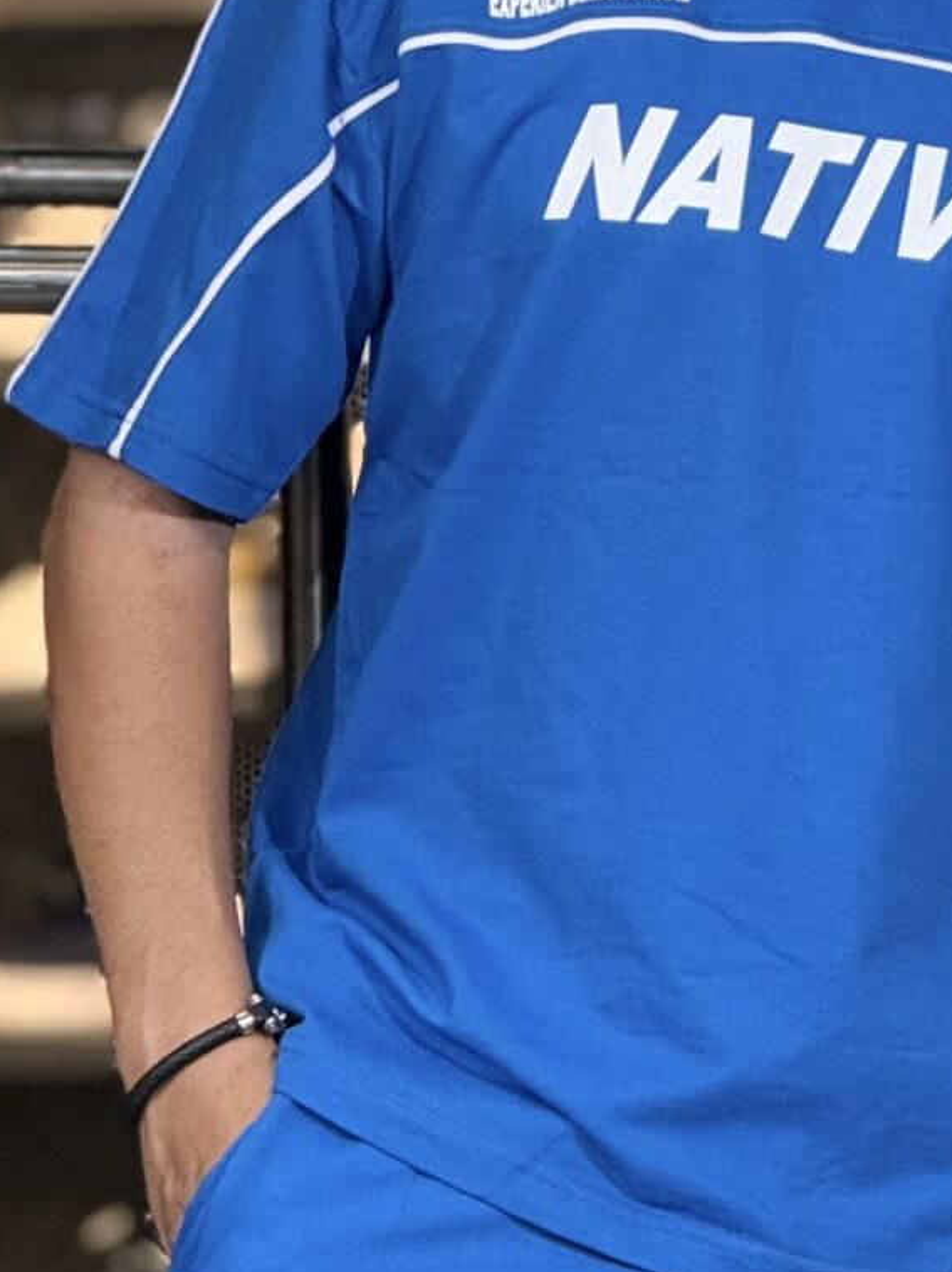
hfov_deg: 3.7
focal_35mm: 406
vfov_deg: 4.9
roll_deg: -0.2
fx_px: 14900
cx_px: 722
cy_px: 1201
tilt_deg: -6.0
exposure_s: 1/100
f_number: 2.8
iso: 160
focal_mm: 15.66
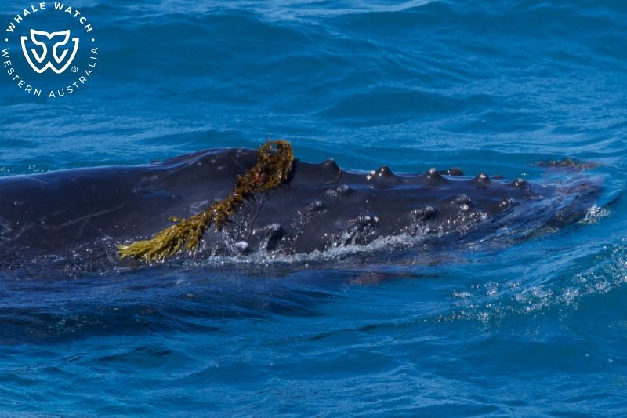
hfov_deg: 4.0
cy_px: 209
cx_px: 314
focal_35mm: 512
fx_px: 8915
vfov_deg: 2.7
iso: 1600
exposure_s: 1/3200
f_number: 8
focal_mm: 512
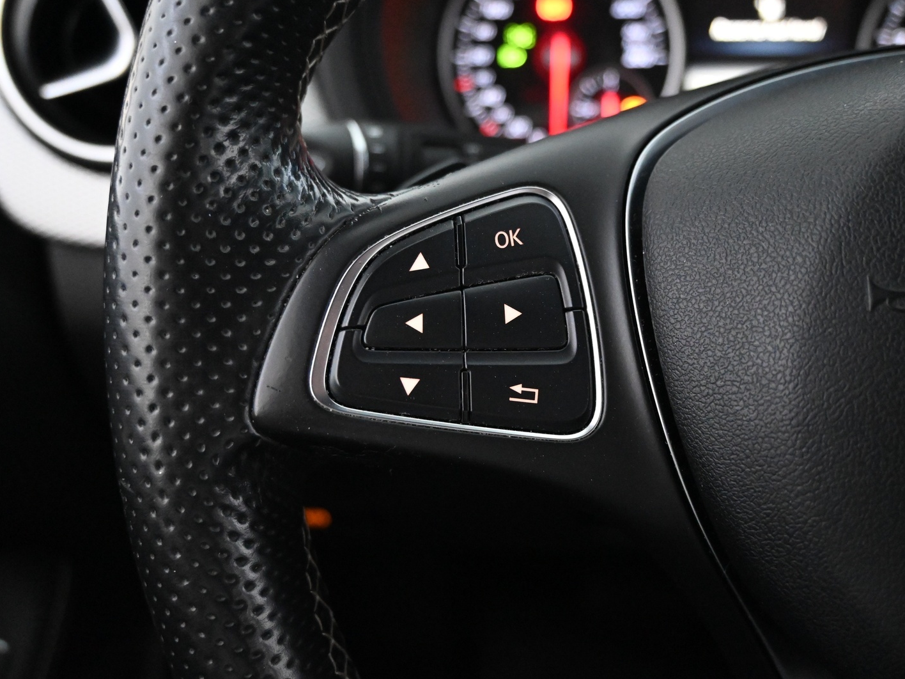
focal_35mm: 33
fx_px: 863
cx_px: 484
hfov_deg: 55.3
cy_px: 340
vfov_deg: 42.9
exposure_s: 1/30
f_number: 3.8
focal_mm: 20
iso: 7200
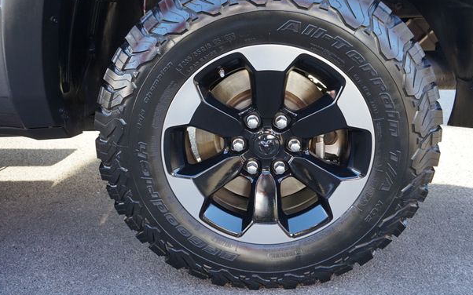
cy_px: 133
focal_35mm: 26
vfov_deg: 47.5
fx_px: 335
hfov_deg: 70.4
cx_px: 246
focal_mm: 16
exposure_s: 1/60
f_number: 4
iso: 200
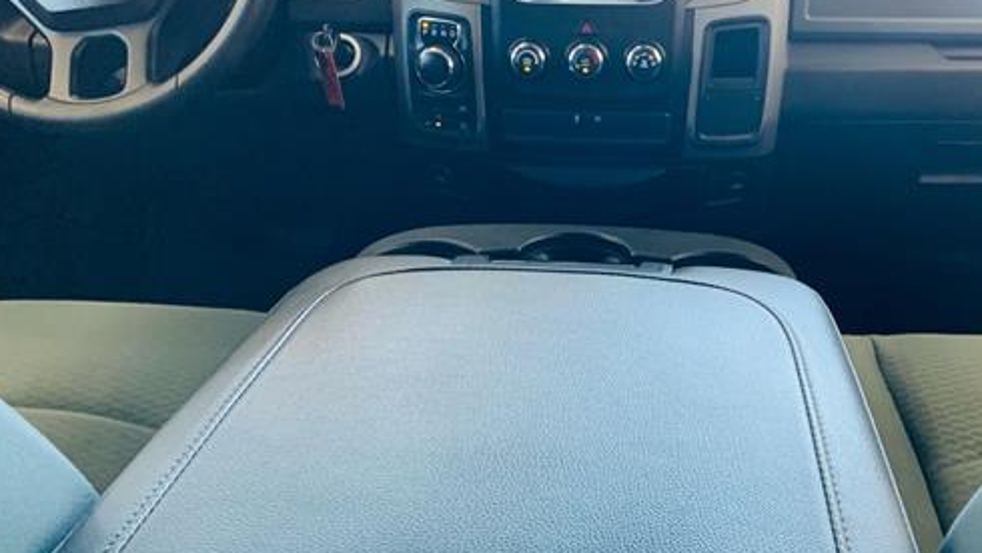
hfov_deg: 53.6
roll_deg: +0.5
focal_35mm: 37
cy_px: 212
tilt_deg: -25.0
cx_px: 585
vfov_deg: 31.9
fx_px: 964
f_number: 1.8
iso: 320
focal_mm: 4.25
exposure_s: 1/60
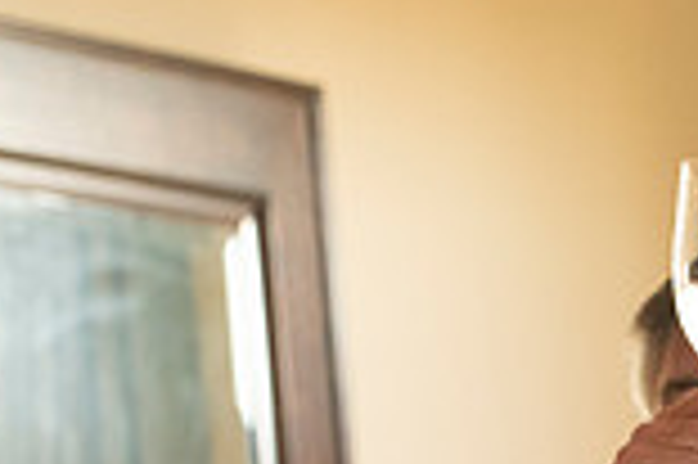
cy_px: 664
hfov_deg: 5.5
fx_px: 7244
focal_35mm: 374
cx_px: 698
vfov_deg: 3.7
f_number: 6.3
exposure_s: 1/80
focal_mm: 100
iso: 3200
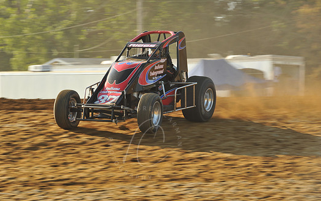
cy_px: 87
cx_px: 145
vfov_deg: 6.0
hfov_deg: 9.6
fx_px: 1916
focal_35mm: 219
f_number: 9
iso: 400
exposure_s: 1/320
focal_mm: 195
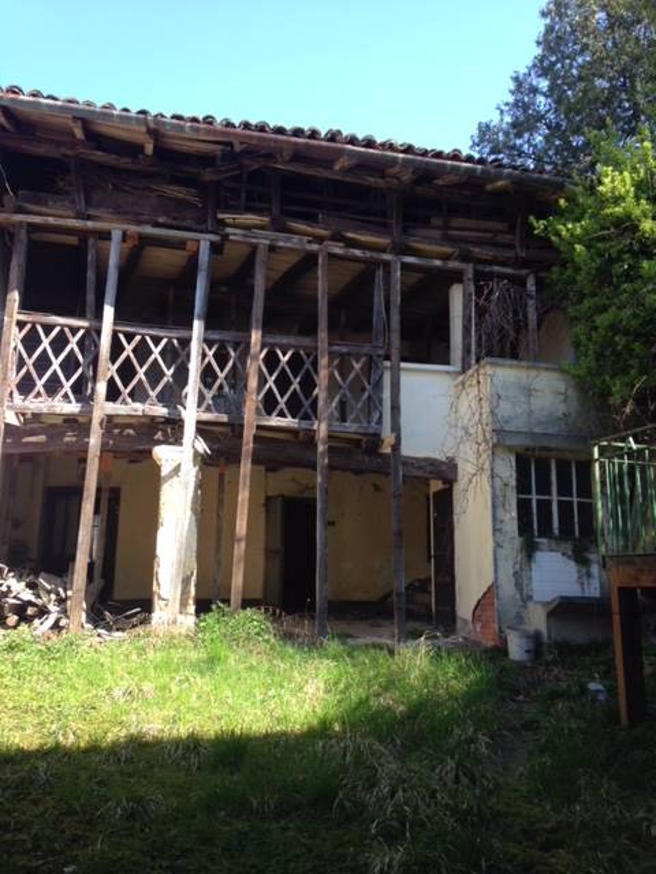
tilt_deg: +8.4
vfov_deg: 55.4
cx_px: 328
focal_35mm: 33
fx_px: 834
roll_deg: +0.1
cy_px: 437
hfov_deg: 42.9
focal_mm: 4.12
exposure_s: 1/272
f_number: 2.4
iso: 50
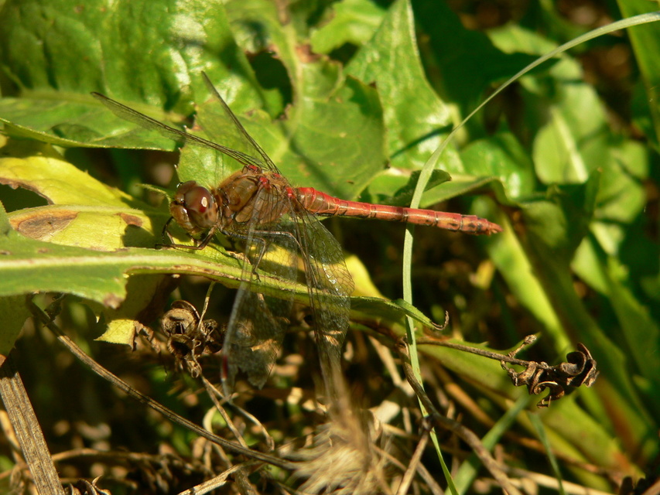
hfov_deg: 20.6
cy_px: 248
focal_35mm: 95
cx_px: 330
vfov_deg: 15.6
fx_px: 1812
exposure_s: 1/400
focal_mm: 15.9
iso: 80
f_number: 4
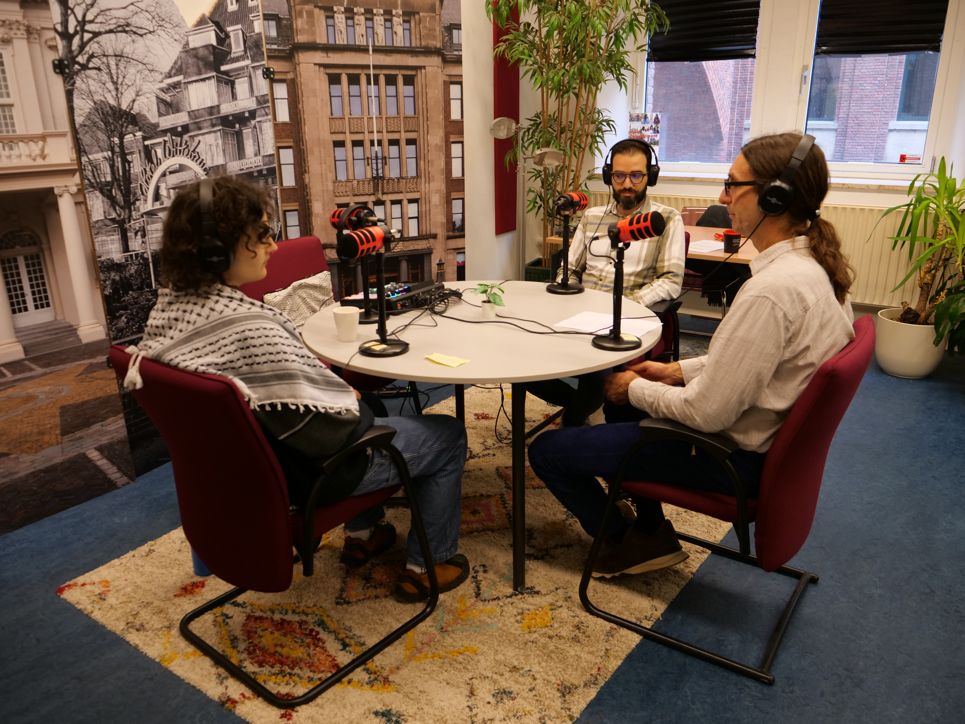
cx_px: 482
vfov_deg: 49.7
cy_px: 362
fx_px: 781
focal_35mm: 28
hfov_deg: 63.4
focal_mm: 14
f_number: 2.9
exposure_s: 1/60
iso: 400
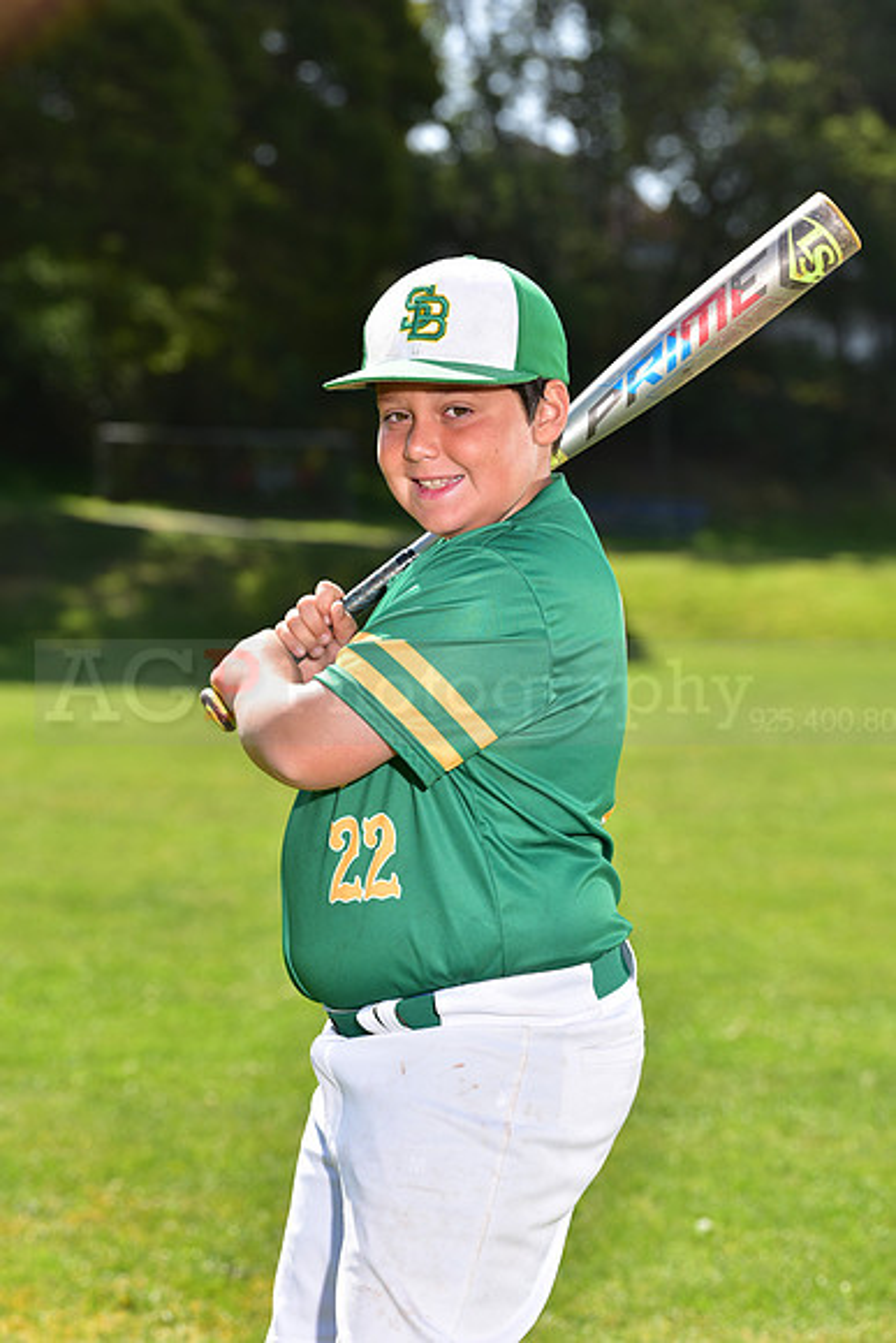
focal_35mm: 120
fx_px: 4477
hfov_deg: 11.4
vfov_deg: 17.1
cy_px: 672
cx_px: 448
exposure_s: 1/250
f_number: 5.6
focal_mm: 120
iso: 100
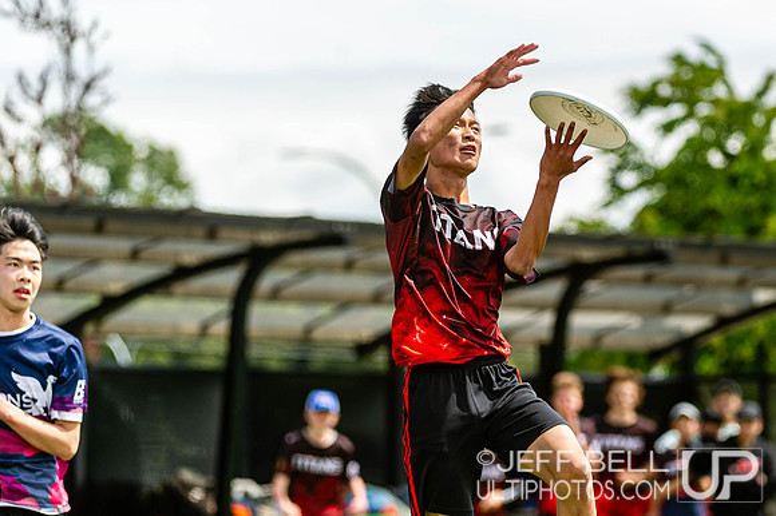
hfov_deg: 6.7
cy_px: 258
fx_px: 6608
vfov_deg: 4.5
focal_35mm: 307
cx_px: 544
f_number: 4
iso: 200
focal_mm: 200
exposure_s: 1/1000
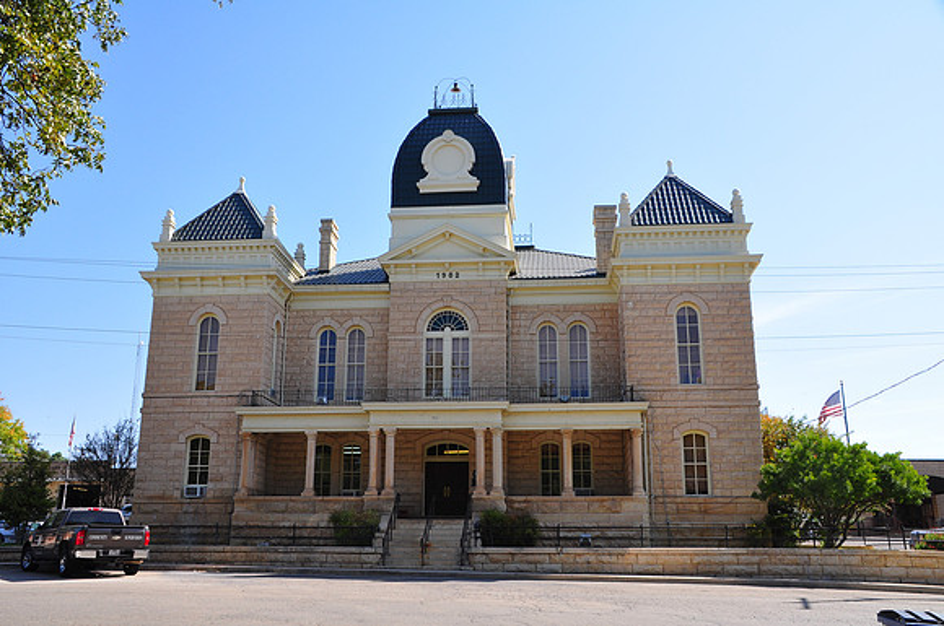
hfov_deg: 53.2
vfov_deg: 36.8
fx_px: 943
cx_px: 472
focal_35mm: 36
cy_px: 313
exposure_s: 1/160
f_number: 11
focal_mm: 24
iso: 200
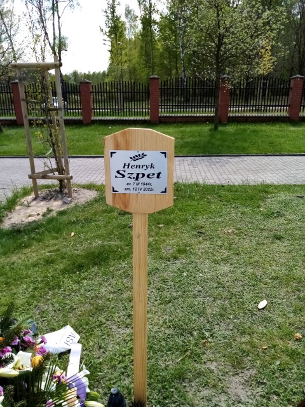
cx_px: 152
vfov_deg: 67.3
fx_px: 305
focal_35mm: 26
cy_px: 204
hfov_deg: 53.1
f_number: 1.8
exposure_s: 1/677
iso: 109
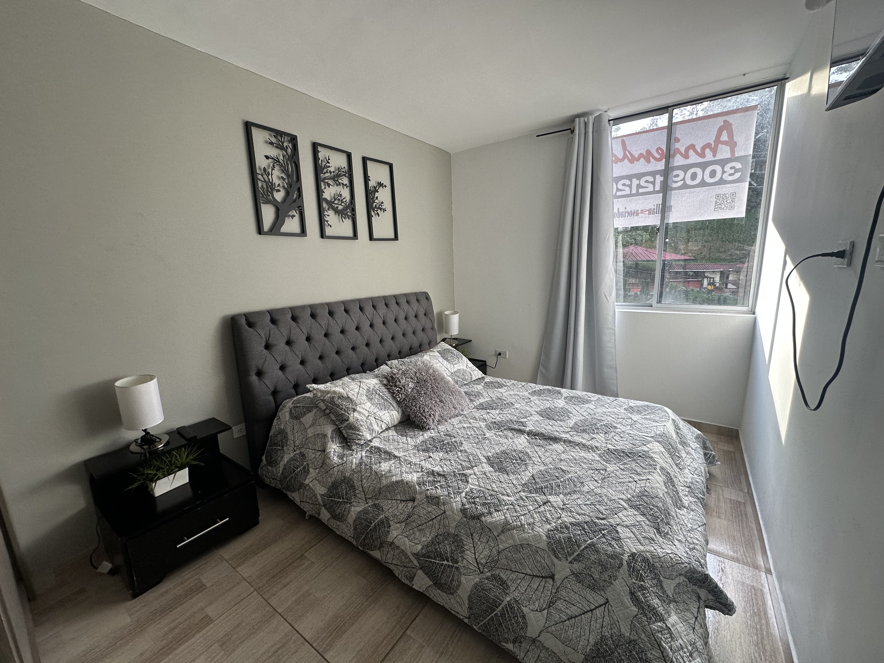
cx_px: 442
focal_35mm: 14
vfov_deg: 85.7
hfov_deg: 102.1
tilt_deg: -9.4
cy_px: 332
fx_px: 358
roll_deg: +1.4
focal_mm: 2.22
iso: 125
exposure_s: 1/120
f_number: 2.2
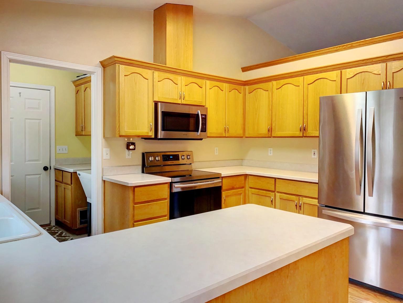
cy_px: 152
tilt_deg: -0.7
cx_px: 202
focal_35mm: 26
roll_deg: -1.3
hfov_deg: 67.3
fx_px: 303
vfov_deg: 53.1
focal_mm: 4.25
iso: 100
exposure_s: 1/60
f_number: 1.8
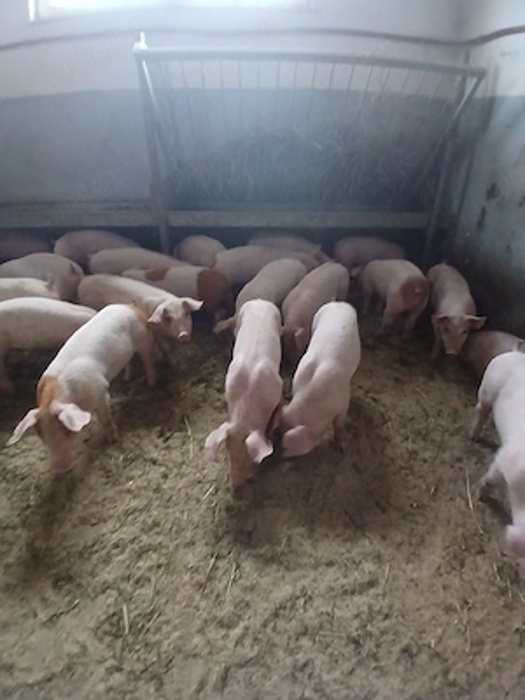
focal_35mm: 17
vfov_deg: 91.0
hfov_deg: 74.7
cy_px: 350
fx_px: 344
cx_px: 262
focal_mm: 1.4
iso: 500
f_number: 2.2
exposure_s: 1/25
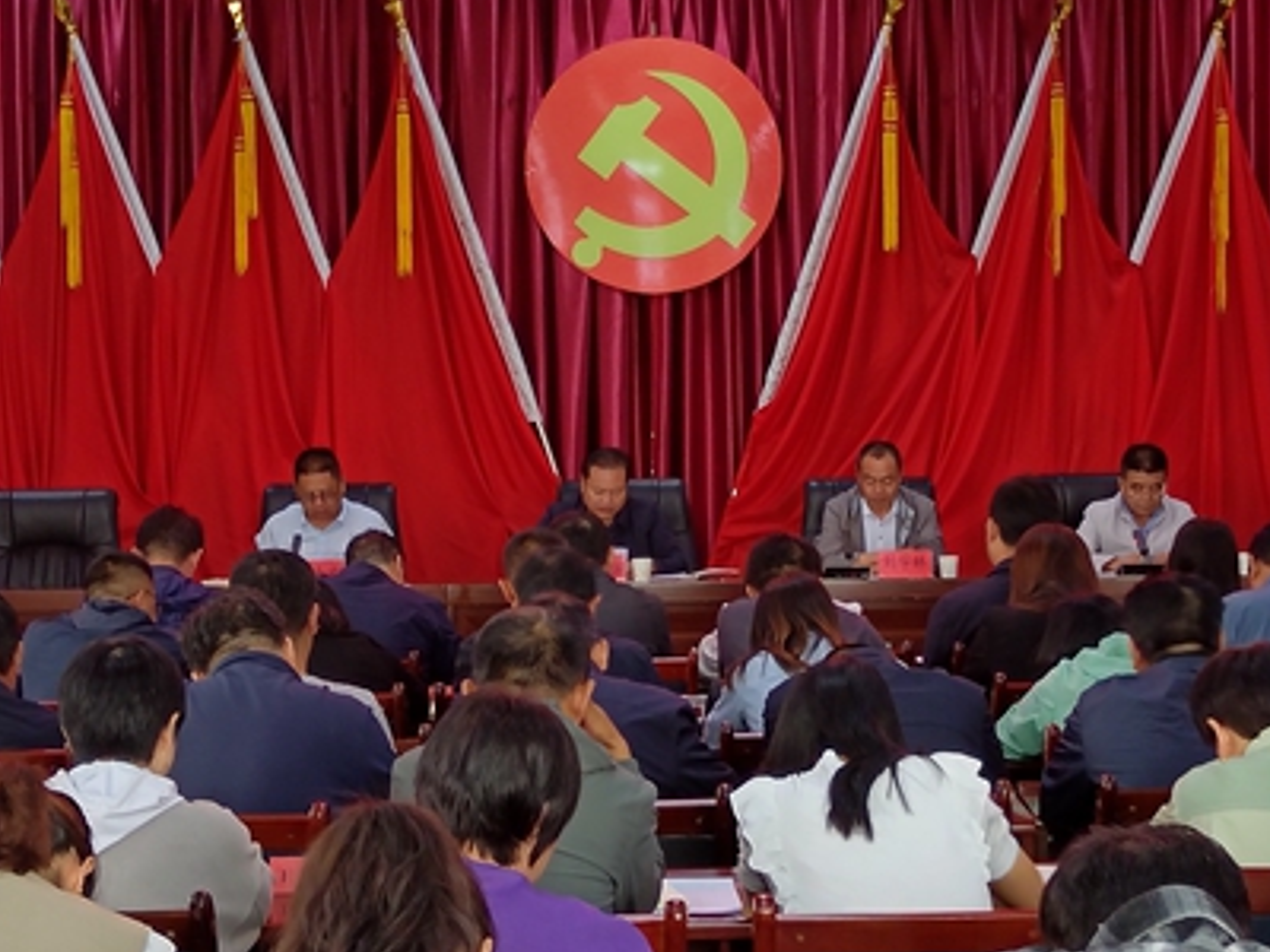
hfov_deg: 23.3
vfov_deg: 17.5
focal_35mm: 84
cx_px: 683
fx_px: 3082
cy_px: 355
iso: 1028
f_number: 1.8
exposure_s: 1/33.3
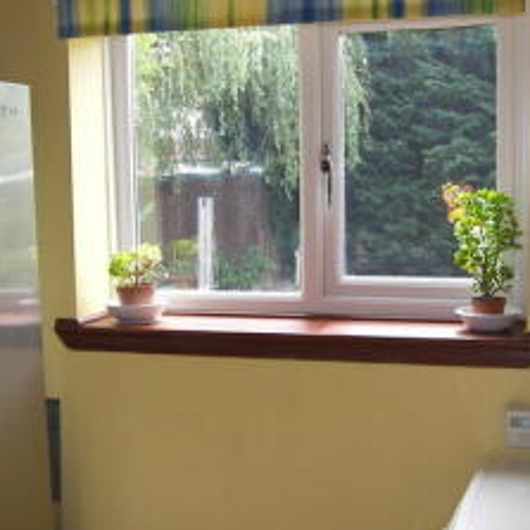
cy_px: 303
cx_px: 189
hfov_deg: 28.5
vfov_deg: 28.6
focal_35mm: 60
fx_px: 1039
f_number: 2.8
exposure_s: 1/40
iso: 50
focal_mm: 5.4
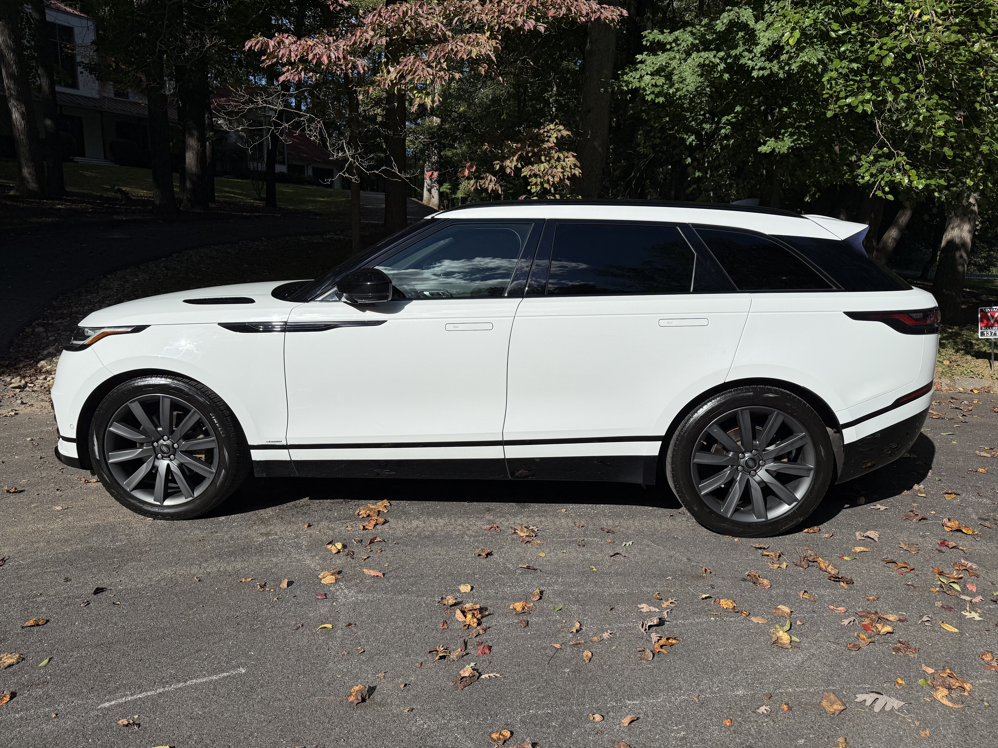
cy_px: 374
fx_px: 692
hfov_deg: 71.6
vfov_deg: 56.8
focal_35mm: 24
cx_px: 499
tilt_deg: -11.7
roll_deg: -0.7
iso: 80
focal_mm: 6.76
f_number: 1.78
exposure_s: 1/10309
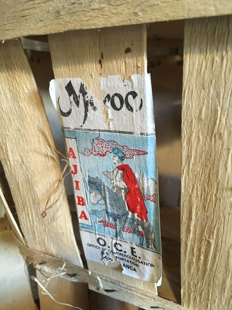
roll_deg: +2.3
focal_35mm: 29
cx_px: 116
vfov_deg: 61.7
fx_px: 259
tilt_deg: -15.5
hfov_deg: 48.2
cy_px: 155
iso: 200
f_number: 2.2
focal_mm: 4.15
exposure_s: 1/17
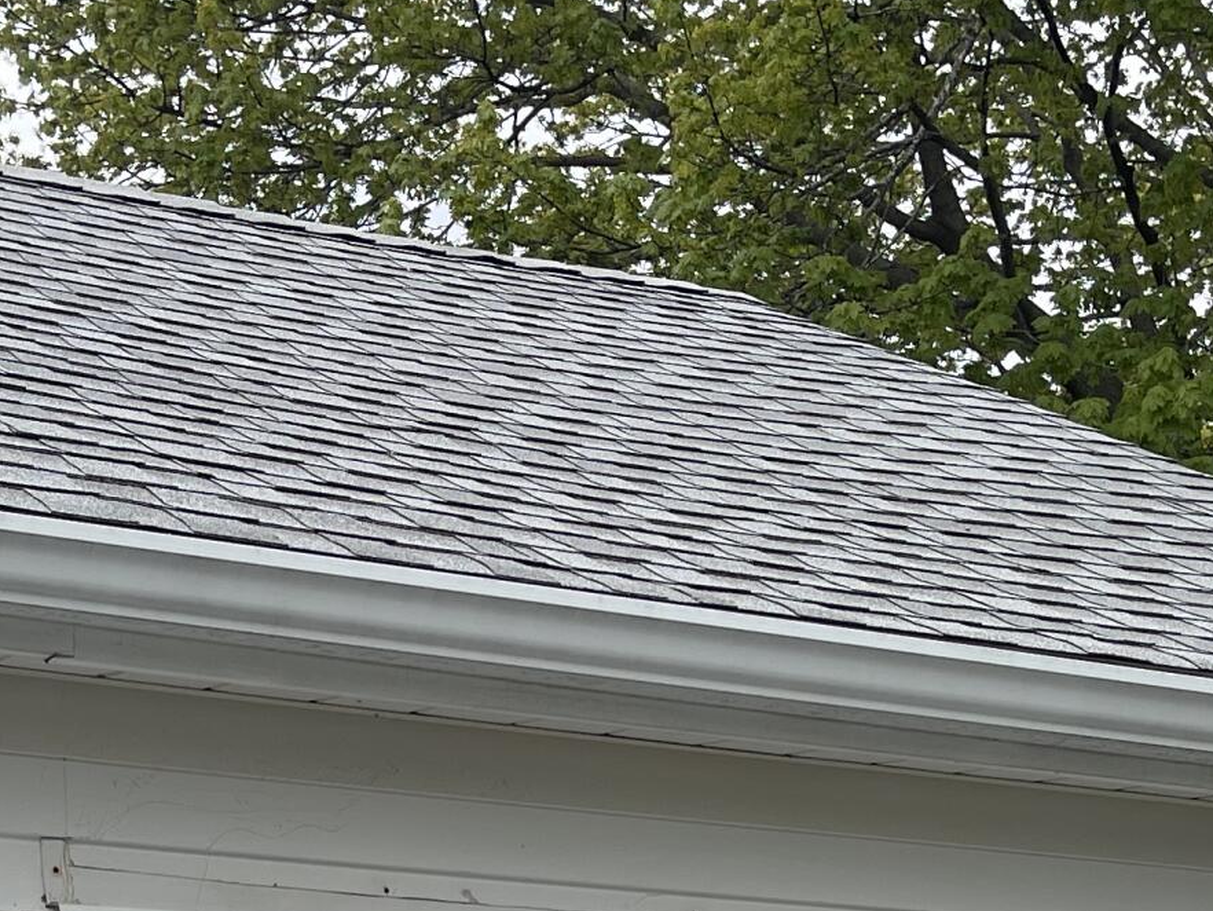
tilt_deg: -5.3
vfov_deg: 15.4
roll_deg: -0.1
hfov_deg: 22.9
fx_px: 2979
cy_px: 1533
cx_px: 410
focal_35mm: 85
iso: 32
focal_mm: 5.1
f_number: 1.6
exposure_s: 1/2288
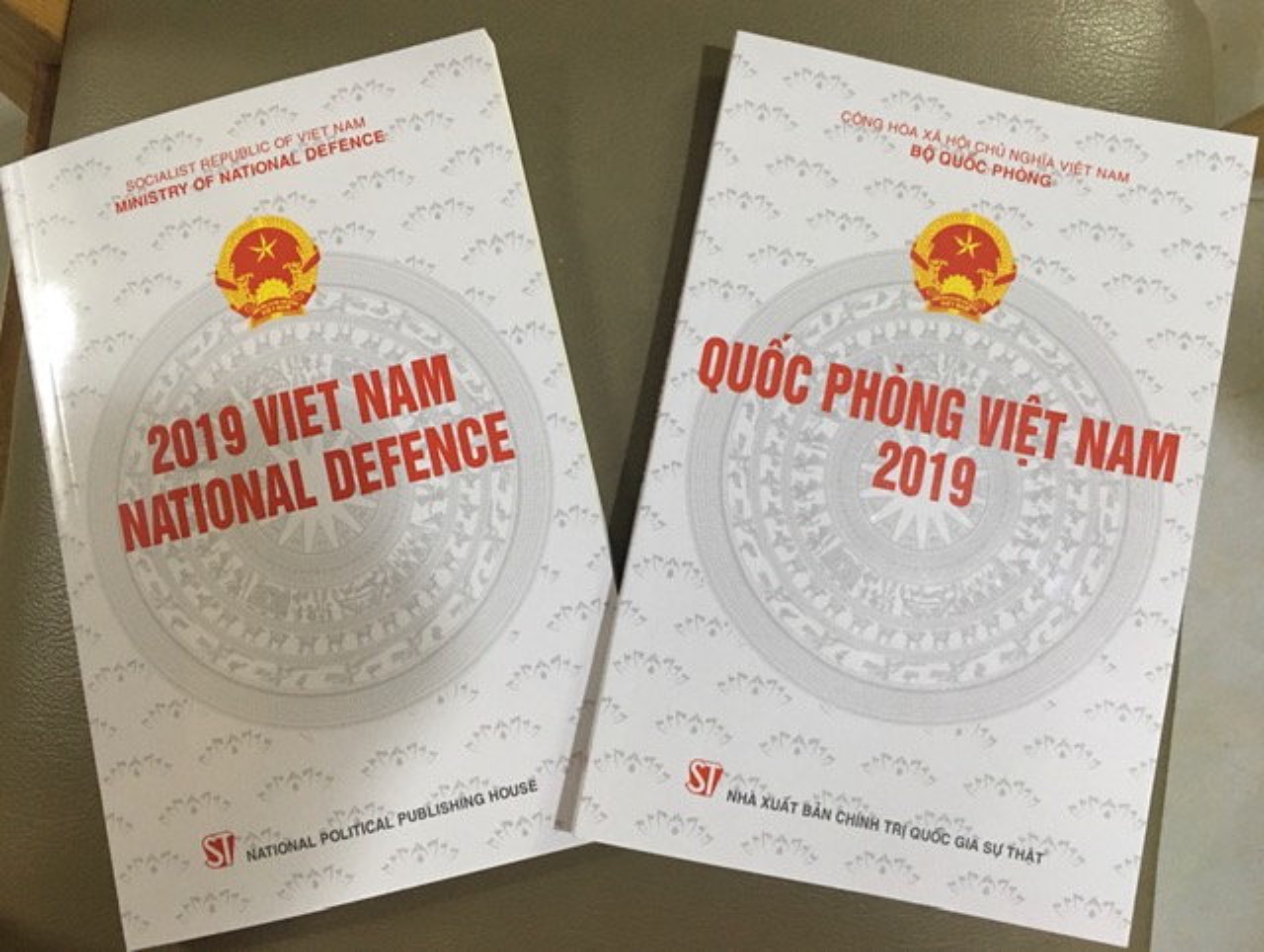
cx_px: 632
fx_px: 1061
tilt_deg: -86.9
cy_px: 476
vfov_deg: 48.3
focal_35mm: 29
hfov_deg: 61.6
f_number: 2.2
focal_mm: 4.15
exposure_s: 1/17
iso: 100
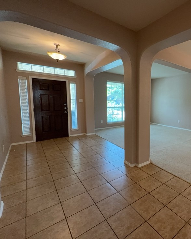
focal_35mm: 19
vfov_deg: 83.2
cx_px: 156
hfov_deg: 63.9
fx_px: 134
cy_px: 115
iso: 160
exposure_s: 1/60
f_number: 2.2
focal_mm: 2.22
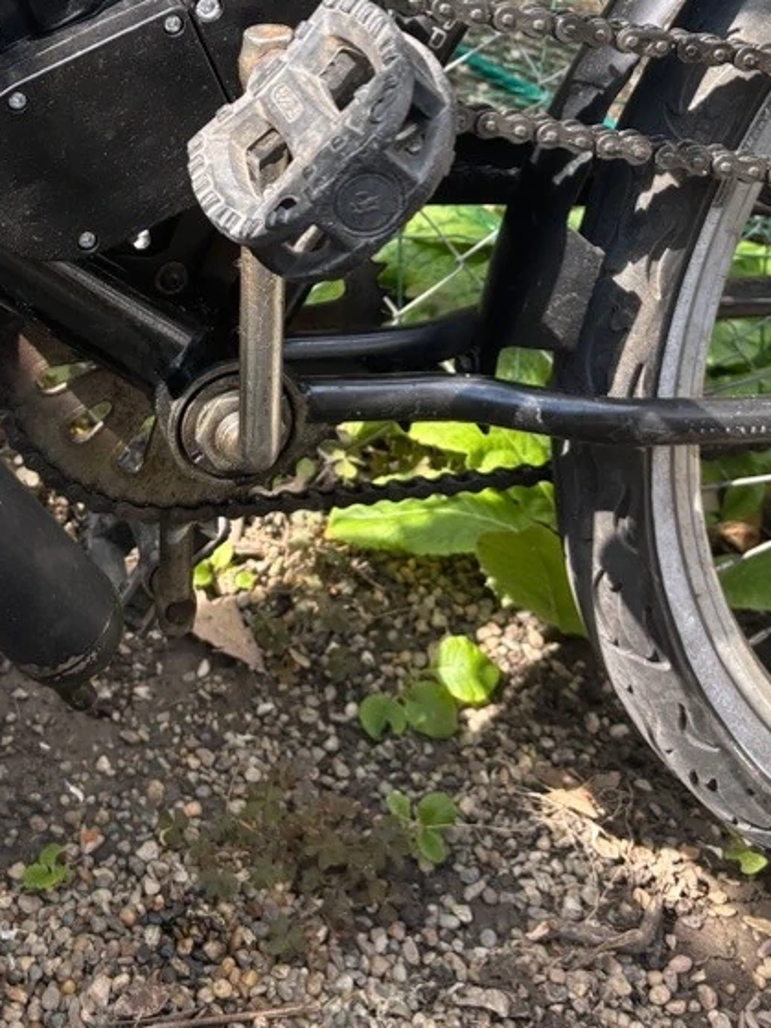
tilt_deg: -23.6
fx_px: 1842
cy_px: 55
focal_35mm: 62
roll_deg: -3.4
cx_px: 132
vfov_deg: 29.6
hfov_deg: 23.2
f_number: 1.6
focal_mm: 5.96
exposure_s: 1/266
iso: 40
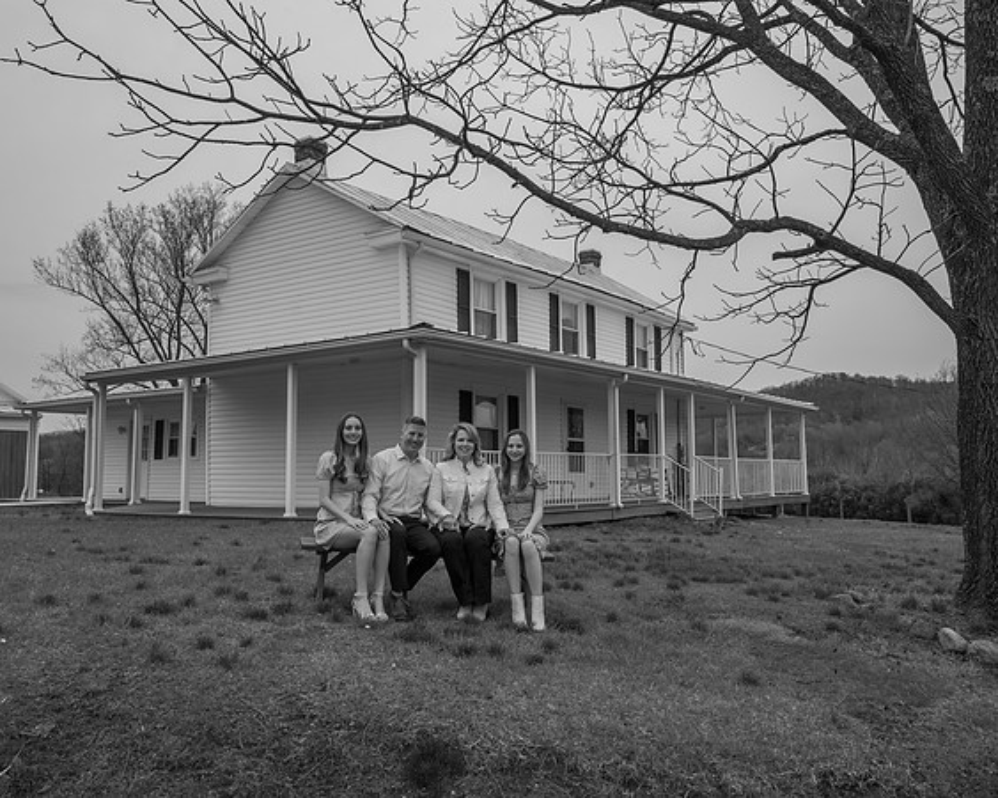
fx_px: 856
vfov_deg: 50.0
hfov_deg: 60.5
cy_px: 399
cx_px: 487
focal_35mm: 29
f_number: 9.5
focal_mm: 17
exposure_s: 1/350
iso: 200
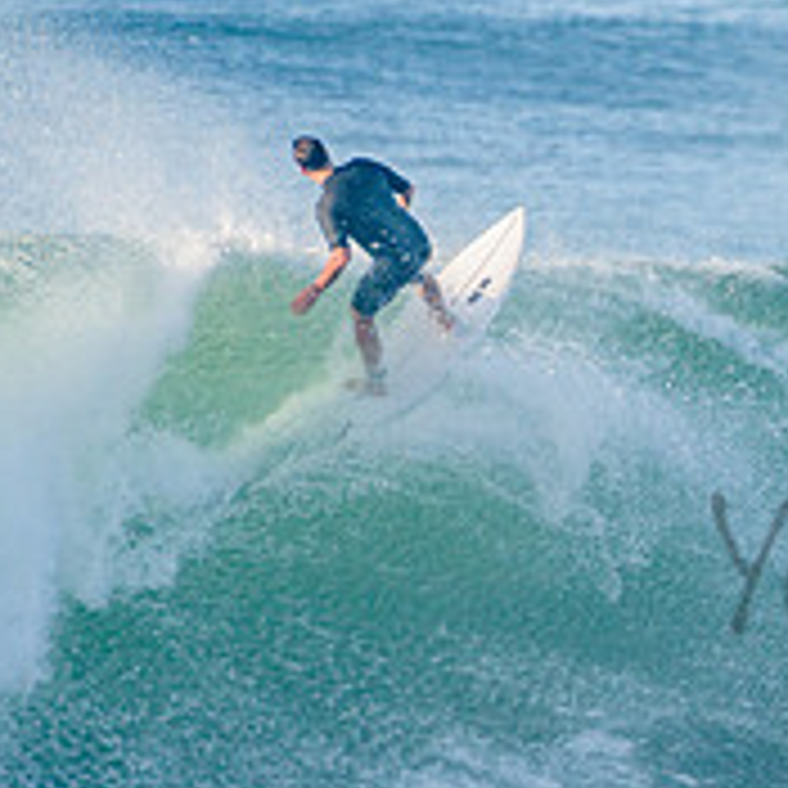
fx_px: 36288
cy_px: 525
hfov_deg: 1.2
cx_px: 1175
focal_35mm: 1409
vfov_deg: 1.2
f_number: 5.6
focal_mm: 500
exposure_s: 1/1600
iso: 320
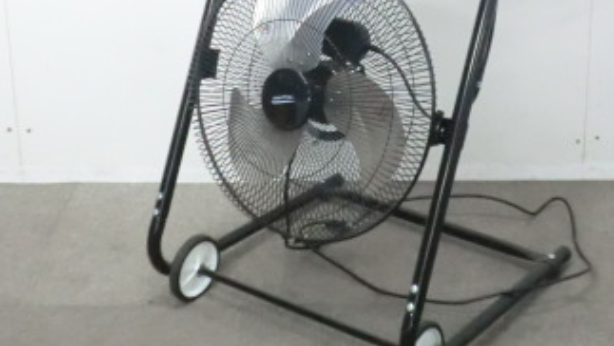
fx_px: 1336
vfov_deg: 14.4
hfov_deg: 25.8
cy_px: -48
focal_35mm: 82
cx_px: 395
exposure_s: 1/40
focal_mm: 6.9
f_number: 3.9
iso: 800
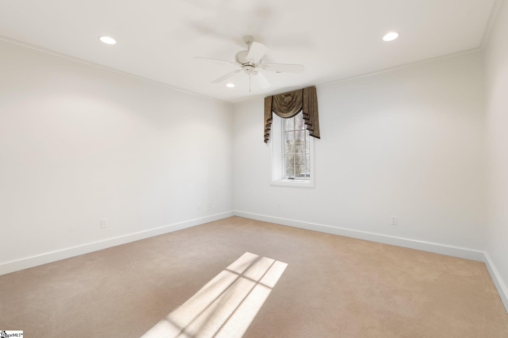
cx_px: 254
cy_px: 169
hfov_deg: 96.7
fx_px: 226
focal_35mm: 16
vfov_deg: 73.7
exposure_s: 1/1.25
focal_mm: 16
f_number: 8
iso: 200
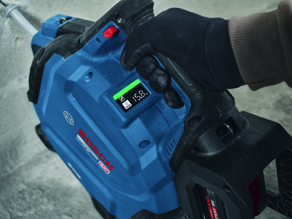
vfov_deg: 26.6
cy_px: 110
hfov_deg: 34.9
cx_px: 146
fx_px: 464
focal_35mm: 55
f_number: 7.1
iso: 500
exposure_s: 1/50
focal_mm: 70
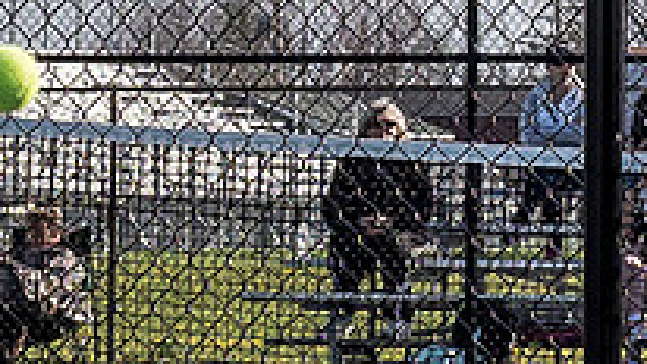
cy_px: 72
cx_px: -42
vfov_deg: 1.9
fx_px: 11171
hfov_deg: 3.3
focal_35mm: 651
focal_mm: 40
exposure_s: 1/1600
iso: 500
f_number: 5
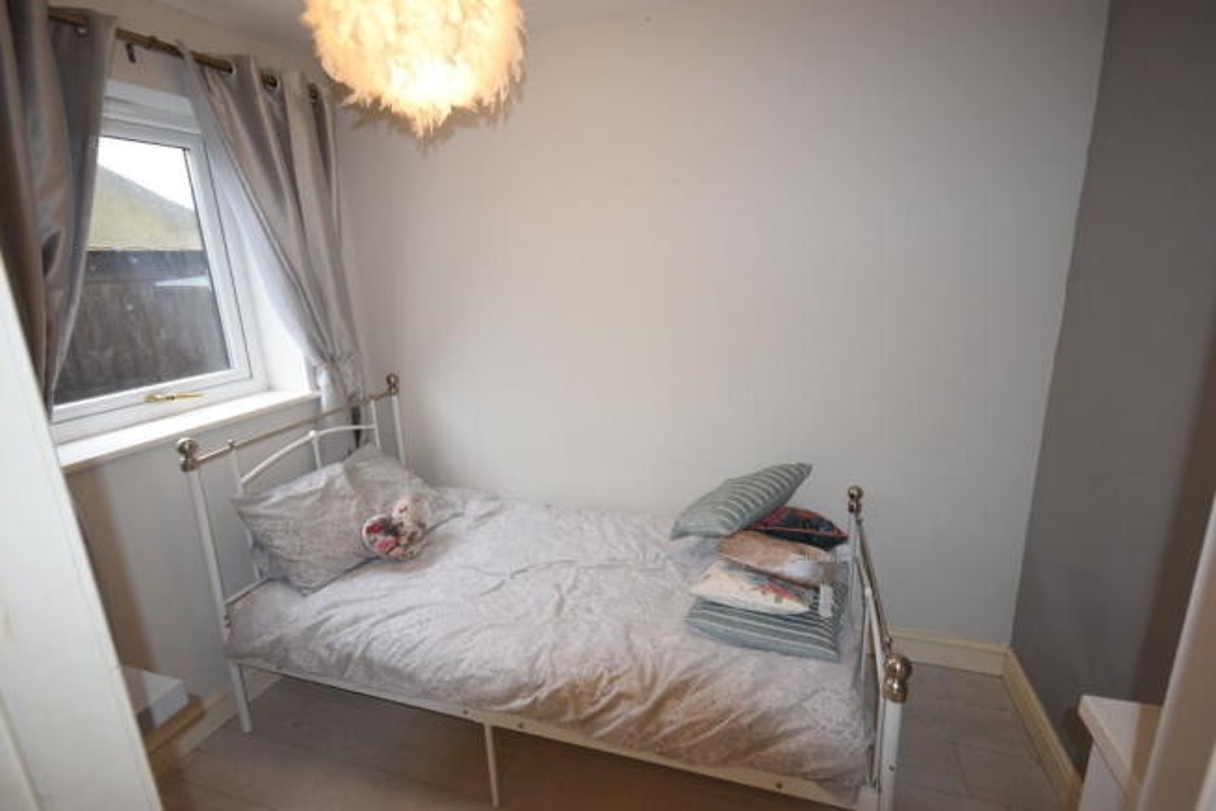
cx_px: 608
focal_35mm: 16
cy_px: 406
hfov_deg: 95.0
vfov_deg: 72.1
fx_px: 557
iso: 1100
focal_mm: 11
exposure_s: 1/60
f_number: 4.2
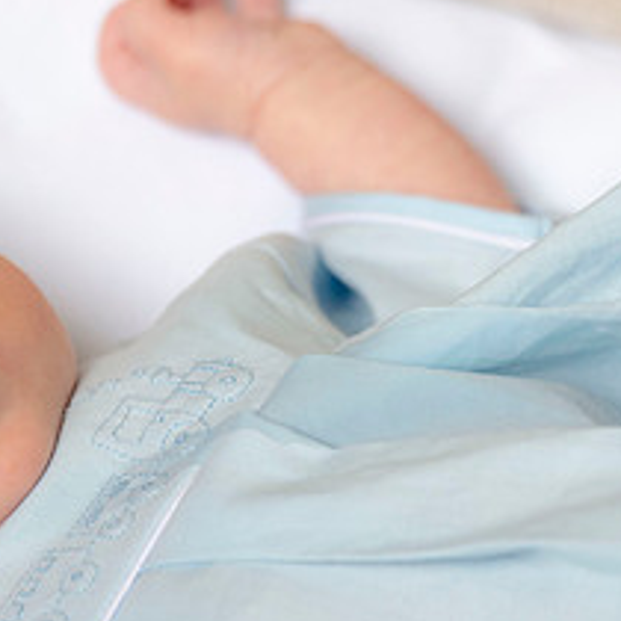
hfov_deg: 3.9
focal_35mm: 445
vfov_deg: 3.9
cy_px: 523
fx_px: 9032
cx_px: 148
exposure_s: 1/200
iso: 250
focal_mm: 190
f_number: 5.6
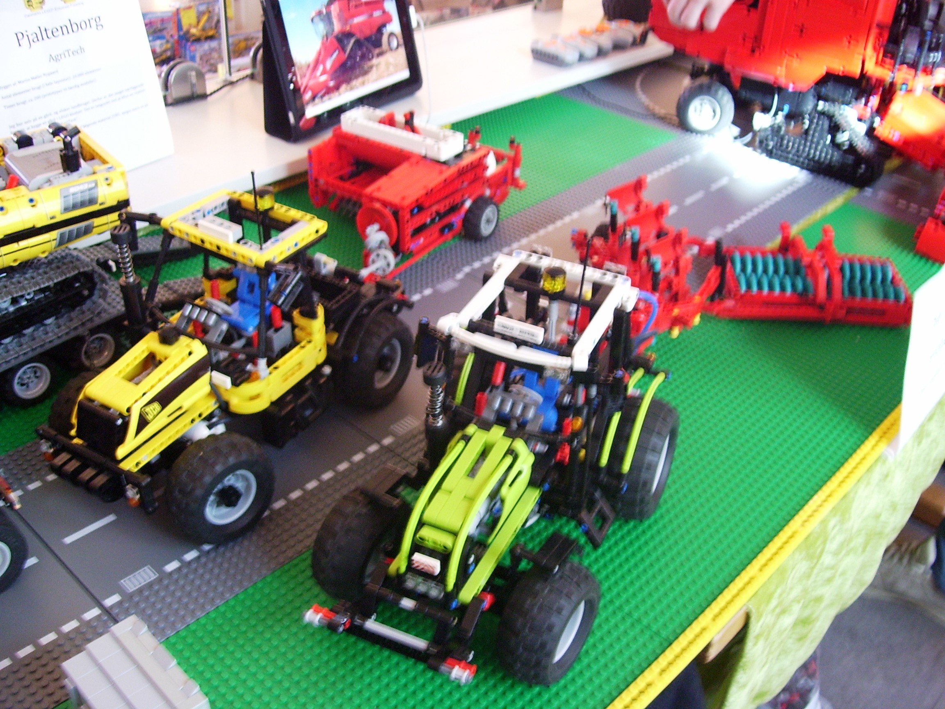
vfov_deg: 39.7
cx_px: 472
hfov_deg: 51.4
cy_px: 354
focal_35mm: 36
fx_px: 983
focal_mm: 6
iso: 160
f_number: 2.7
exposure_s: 1/8
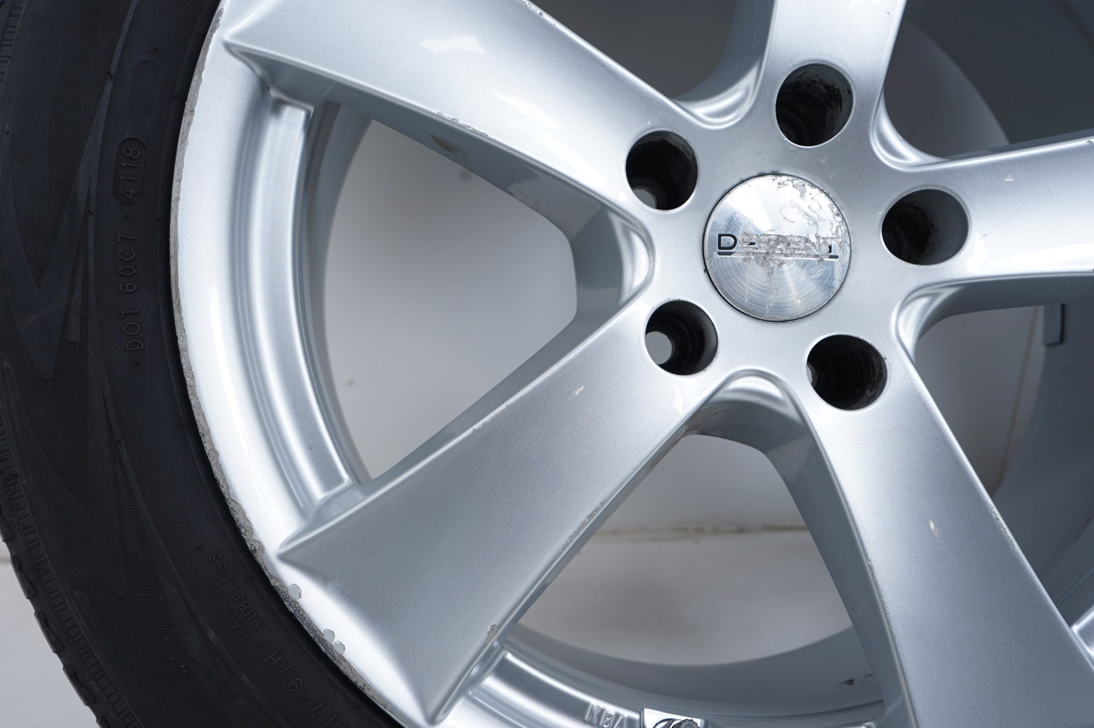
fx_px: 1032
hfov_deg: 55.8
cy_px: 364
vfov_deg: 38.8
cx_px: 547
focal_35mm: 34
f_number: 7.1
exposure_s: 1/100
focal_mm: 34
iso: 250
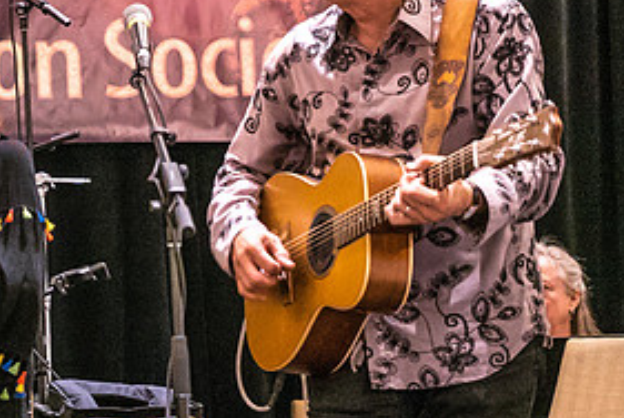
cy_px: 144
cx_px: -76
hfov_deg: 11.7
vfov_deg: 8.0
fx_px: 2984
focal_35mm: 172
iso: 8000
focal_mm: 70
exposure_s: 1/160
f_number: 5.6
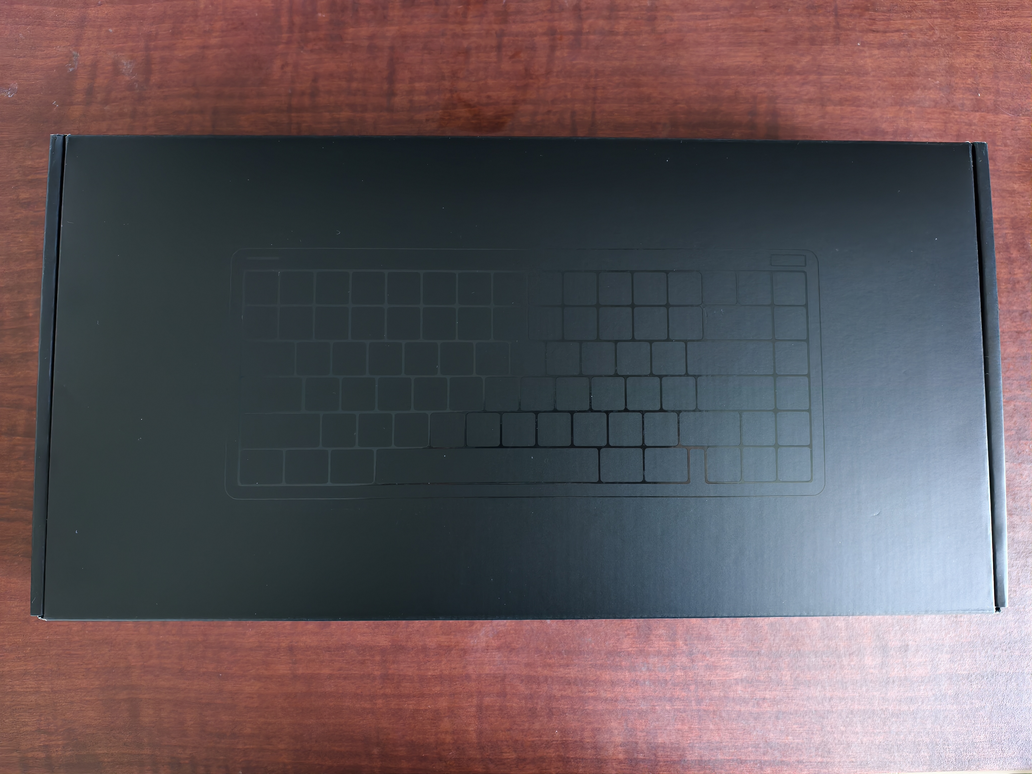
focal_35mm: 23
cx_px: 516
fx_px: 686
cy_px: 387
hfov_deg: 73.9
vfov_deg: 58.9
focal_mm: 6.54
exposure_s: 1/50
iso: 352
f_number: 1.57
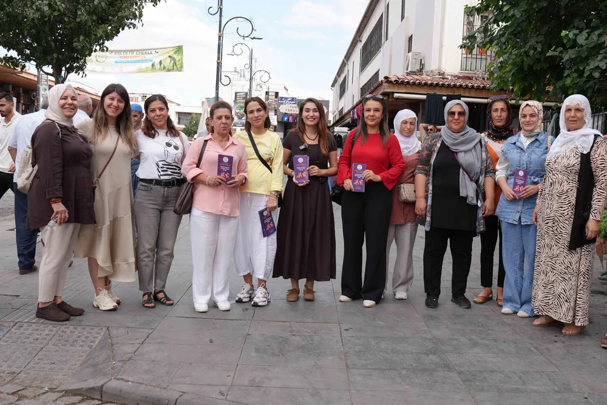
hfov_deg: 53.1
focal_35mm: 36
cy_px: 202
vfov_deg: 36.9
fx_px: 607
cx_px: 304
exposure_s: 1/320
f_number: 4.5
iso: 100
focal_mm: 24
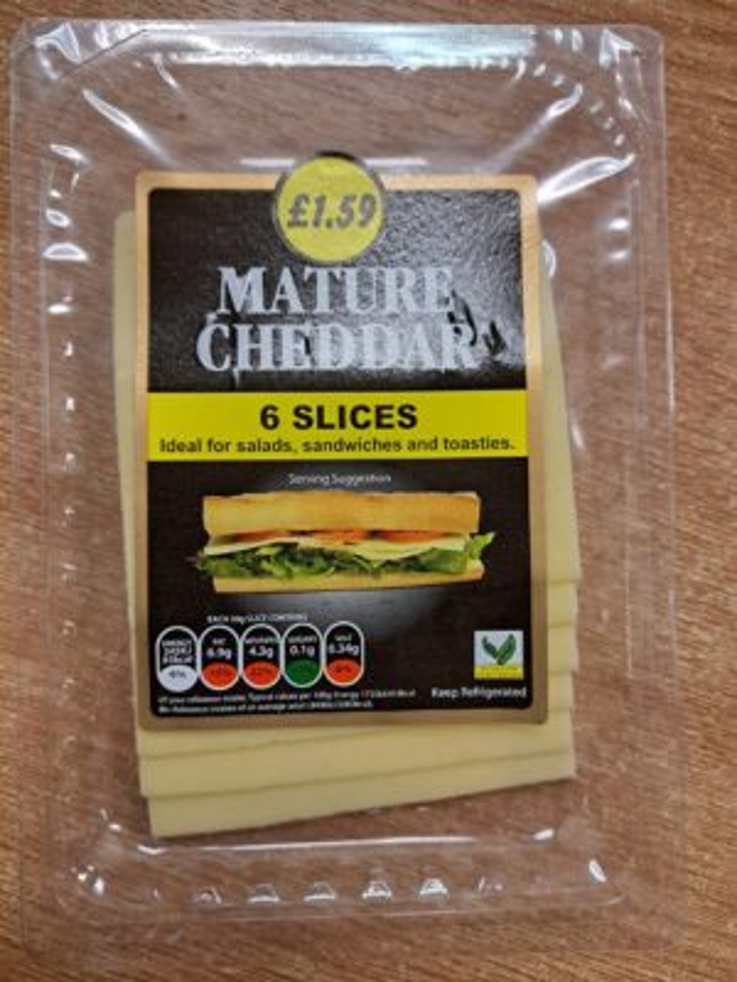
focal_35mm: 24
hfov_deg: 56.8
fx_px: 681
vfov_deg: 71.6
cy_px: 491
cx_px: 368
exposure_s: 1/50
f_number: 1.8
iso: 250
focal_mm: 5.23
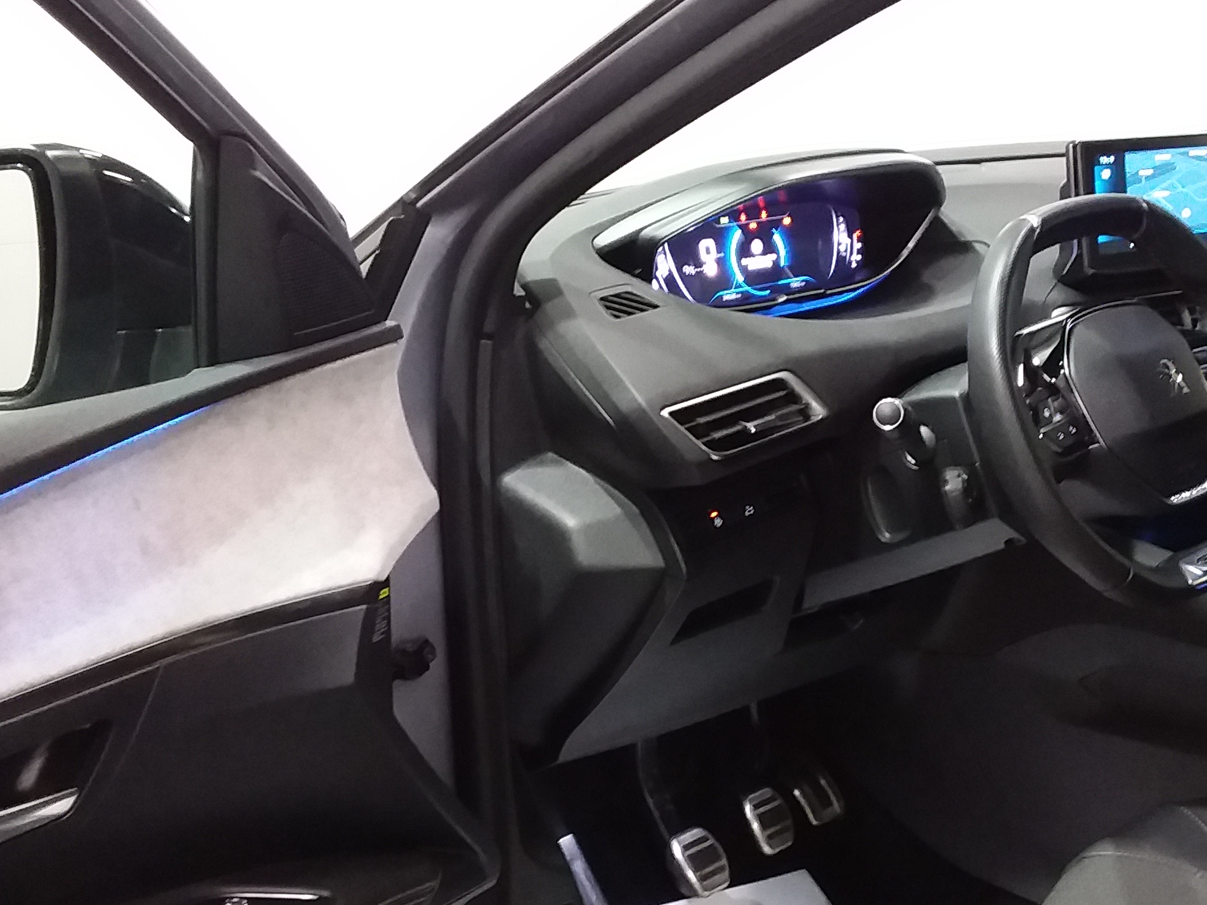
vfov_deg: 30.3
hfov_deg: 39.5
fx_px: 1674
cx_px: 709
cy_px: 480
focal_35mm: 48
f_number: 1.9
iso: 250
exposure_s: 1/17
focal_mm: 2.91
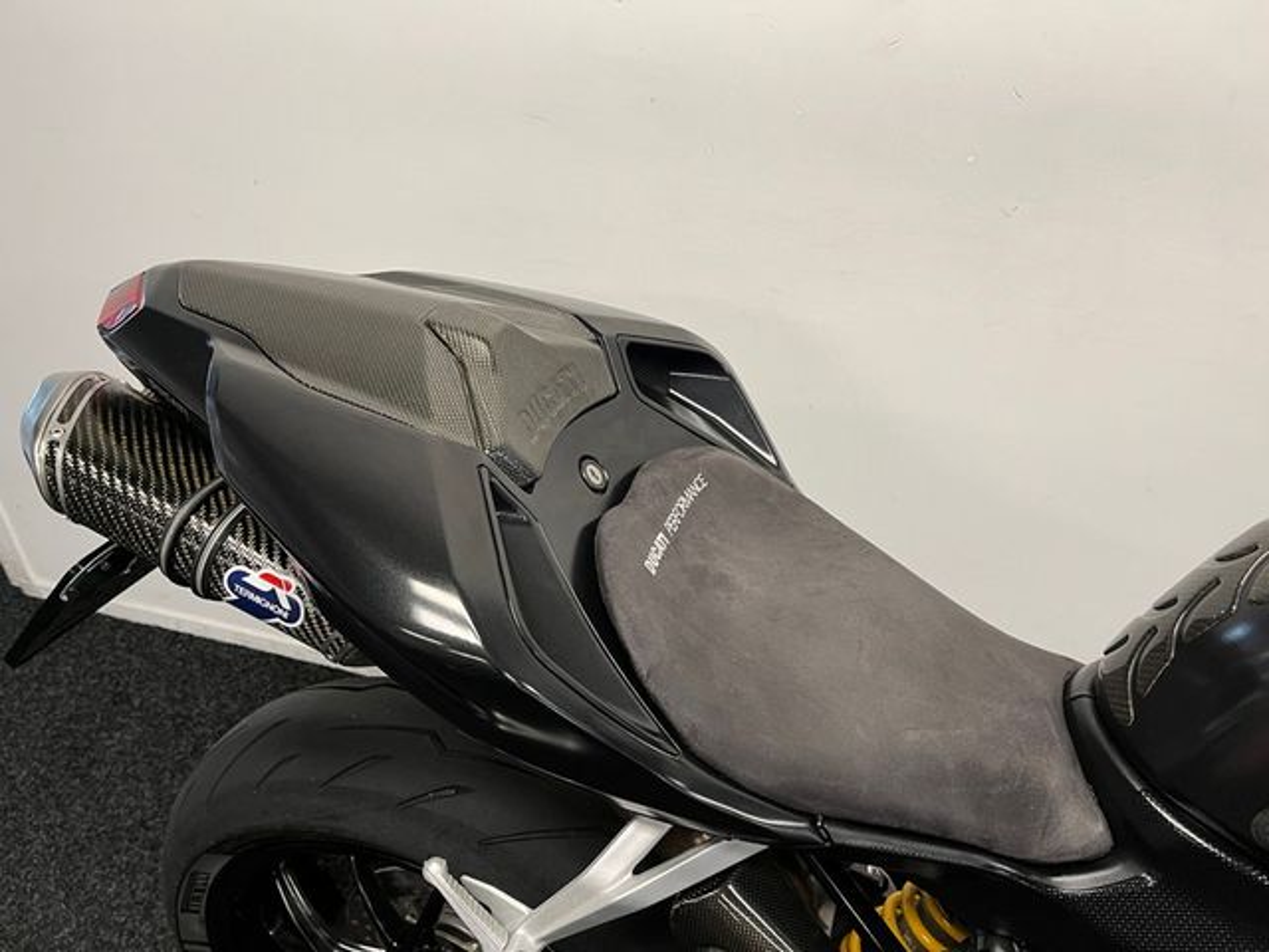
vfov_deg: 53.1
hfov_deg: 67.3
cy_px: 476
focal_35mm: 26
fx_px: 953
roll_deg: +2.0
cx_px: 634
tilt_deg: -33.0
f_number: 1.6
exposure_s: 1/50
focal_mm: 5.1
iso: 100
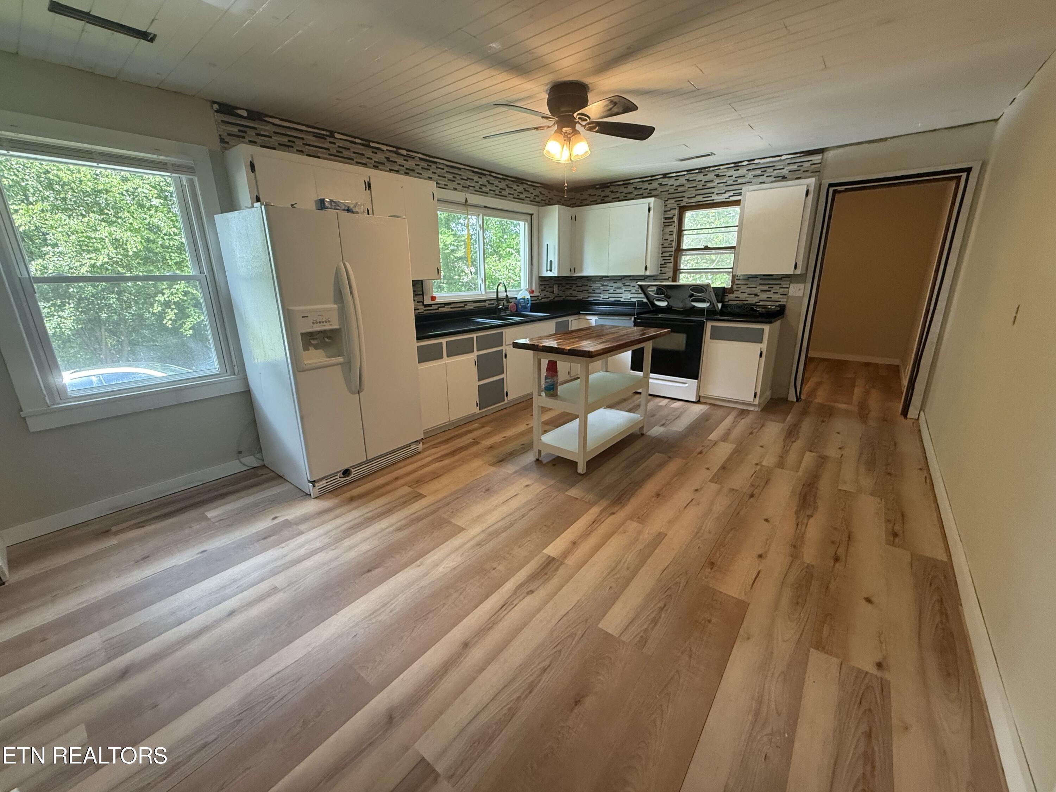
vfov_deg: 85.7
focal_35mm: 14
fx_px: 427
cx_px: 528
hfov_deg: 102.1
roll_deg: +0.7
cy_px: 396
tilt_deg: -16.4
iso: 320
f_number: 2.2
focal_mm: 2.22
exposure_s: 1/120
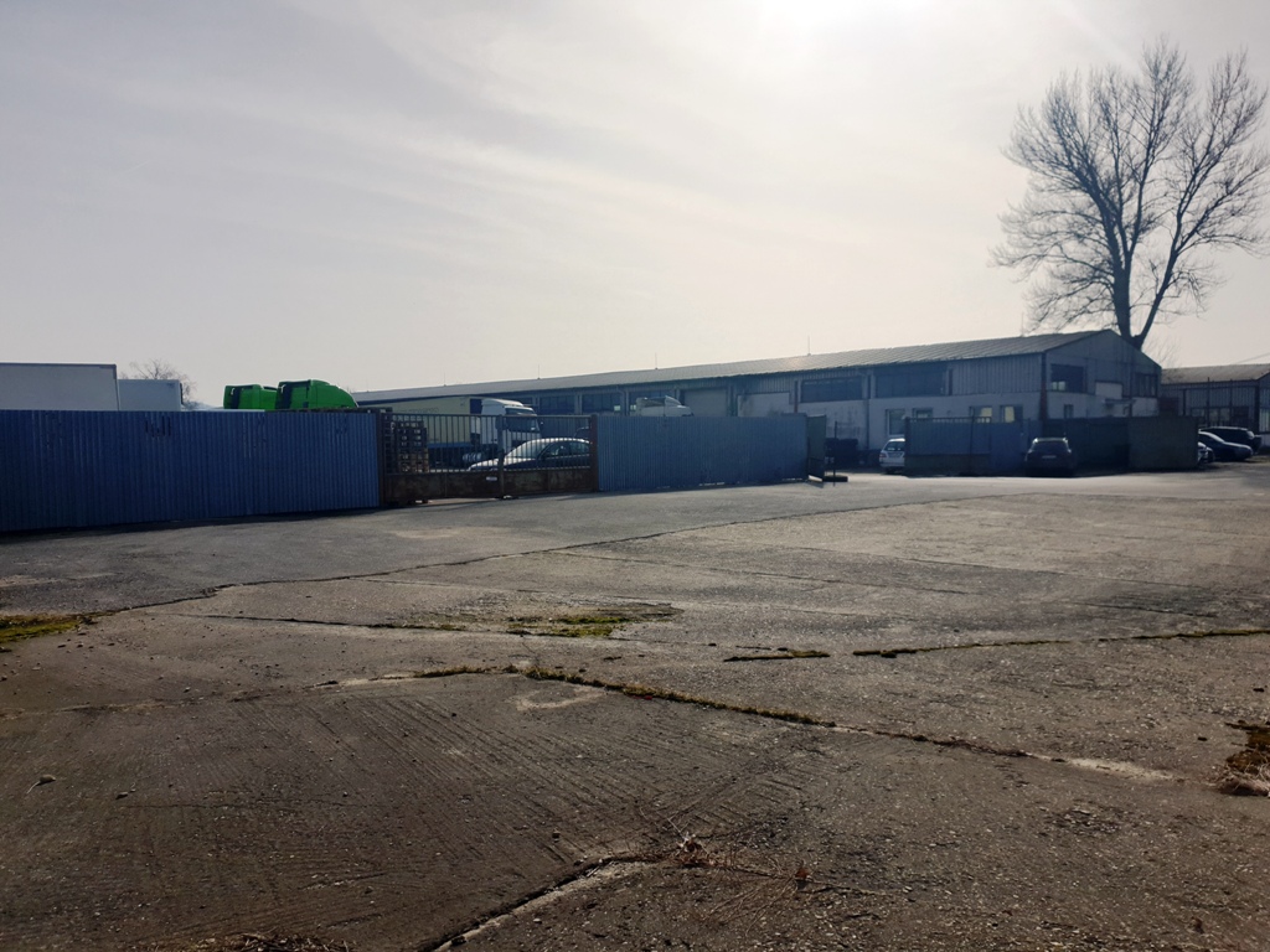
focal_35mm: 26
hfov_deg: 67.3
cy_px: 476
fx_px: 954
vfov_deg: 53.1
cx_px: 635
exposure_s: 1/9901
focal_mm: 4.3
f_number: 2.4
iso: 50
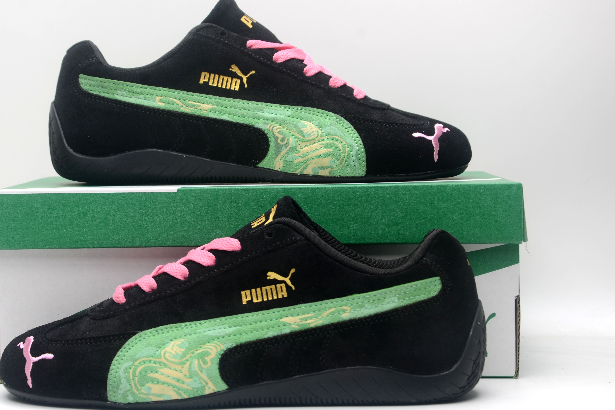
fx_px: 1520
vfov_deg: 15.4
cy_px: 198
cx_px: 266
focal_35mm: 89
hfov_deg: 22.9
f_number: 8
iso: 100
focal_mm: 52
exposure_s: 1/125
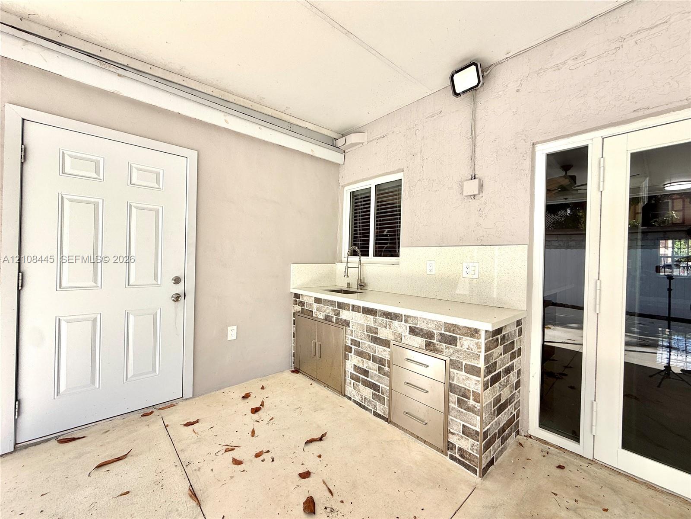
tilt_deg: -0.6
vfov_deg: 85.7
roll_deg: -0.6
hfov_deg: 102.1
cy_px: 260
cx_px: 346
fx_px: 279
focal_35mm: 14
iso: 50
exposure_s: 1/502
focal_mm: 2.22
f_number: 2.2
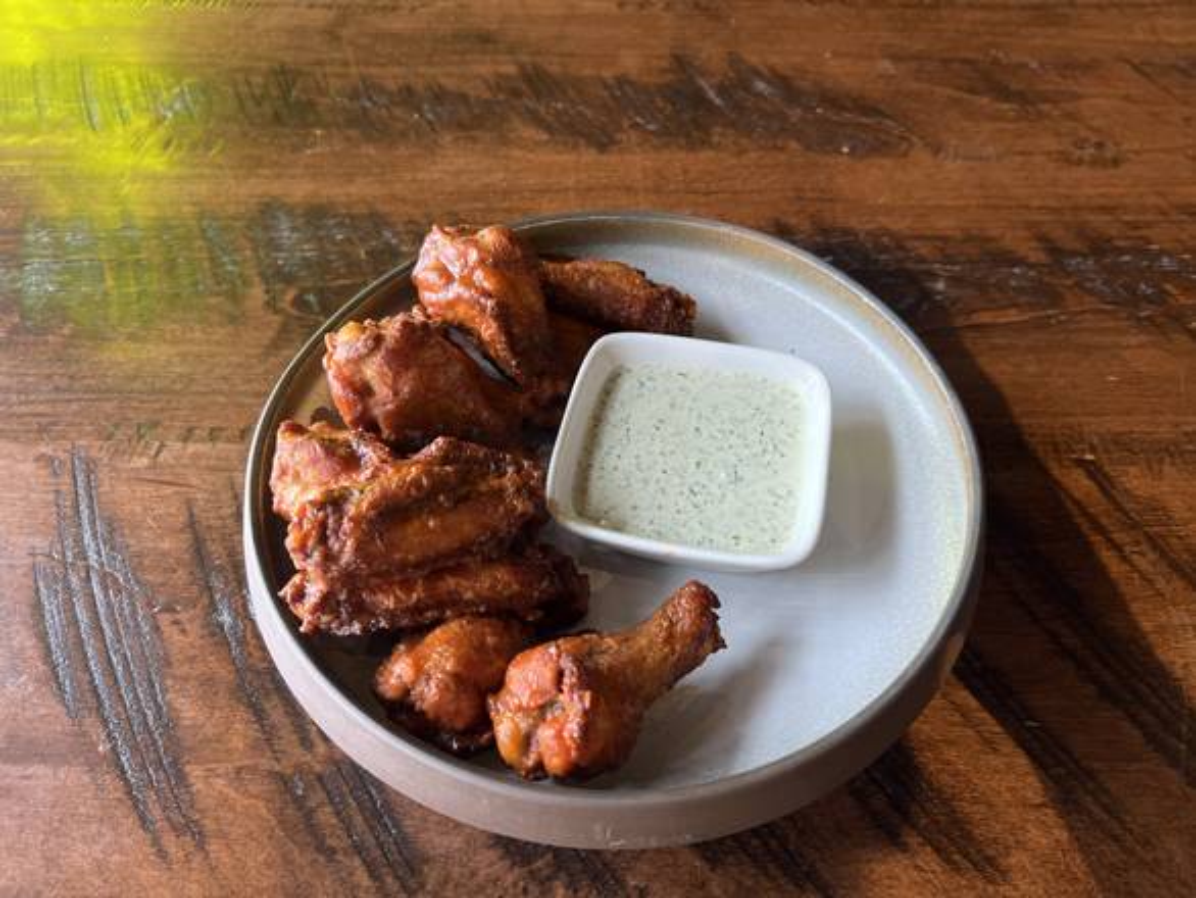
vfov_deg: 53.1
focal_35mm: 26
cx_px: 598
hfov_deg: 67.3
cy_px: 449
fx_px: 899
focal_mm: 5.7
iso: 200
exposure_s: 1/60
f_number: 1.5
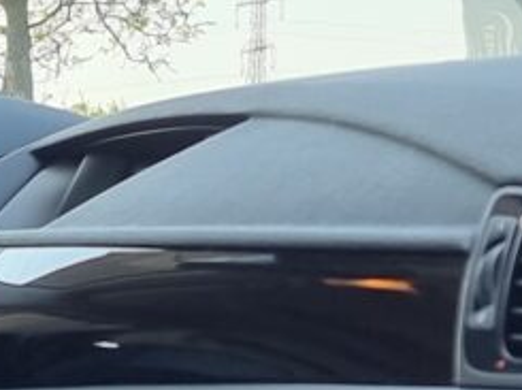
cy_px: 424
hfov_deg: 10.5
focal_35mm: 157
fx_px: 2364
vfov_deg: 9.3
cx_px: -814
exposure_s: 1/142
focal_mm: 6.7
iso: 50
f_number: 1.8
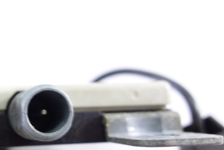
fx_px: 373
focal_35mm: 60
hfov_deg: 31.1
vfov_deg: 22.6
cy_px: 82
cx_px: 4
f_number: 3.5
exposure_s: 1/10
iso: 125
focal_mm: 10.4
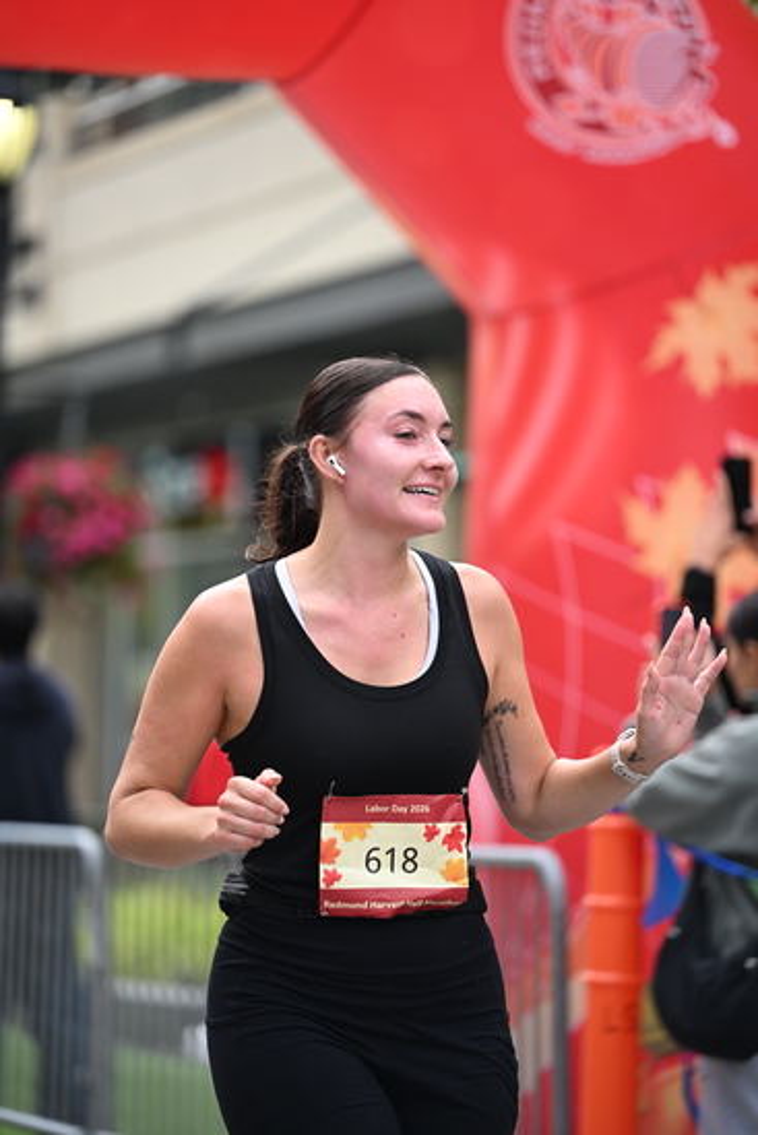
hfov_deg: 8.6
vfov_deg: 12.8
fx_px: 5050
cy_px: 568
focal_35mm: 160
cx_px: 379
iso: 640
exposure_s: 1/2000
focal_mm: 160
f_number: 2.8
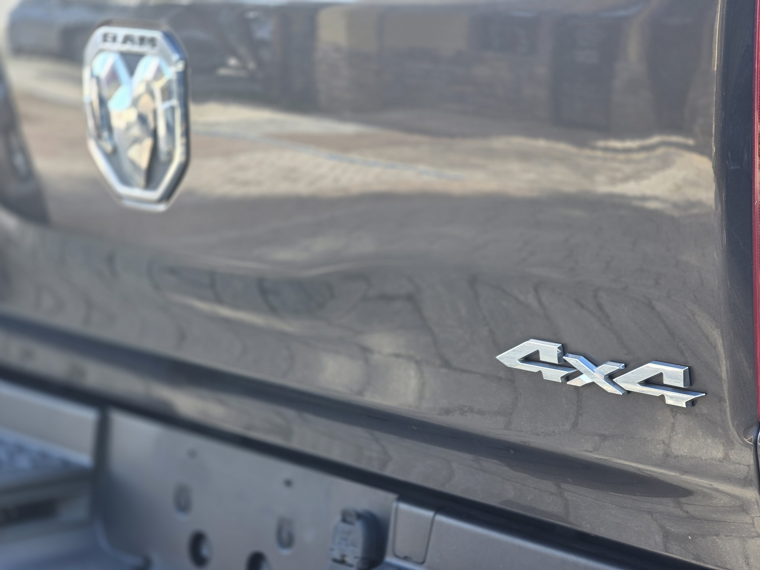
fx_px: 2525
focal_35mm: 115
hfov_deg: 17.1
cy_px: 285
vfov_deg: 12.9
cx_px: 380
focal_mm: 18.6
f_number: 3.4
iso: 125
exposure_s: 1/120
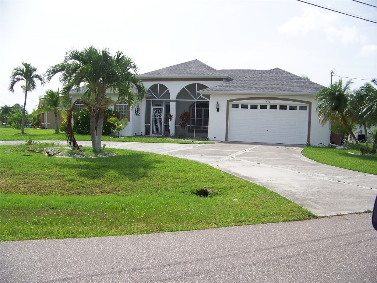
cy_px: 142
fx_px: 392
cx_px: 188
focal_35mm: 36
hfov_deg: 51.4
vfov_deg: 39.7
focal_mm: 5.85
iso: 64
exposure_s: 1/800
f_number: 2.8
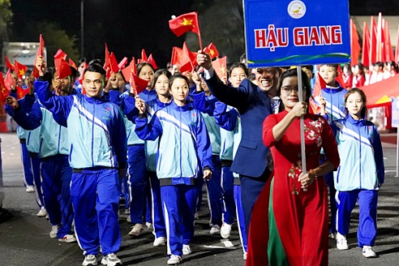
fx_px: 1419
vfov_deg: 10.7
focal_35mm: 128
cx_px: 290
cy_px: 148
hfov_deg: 15.9
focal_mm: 70
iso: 12800
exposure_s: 1/500
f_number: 2.8
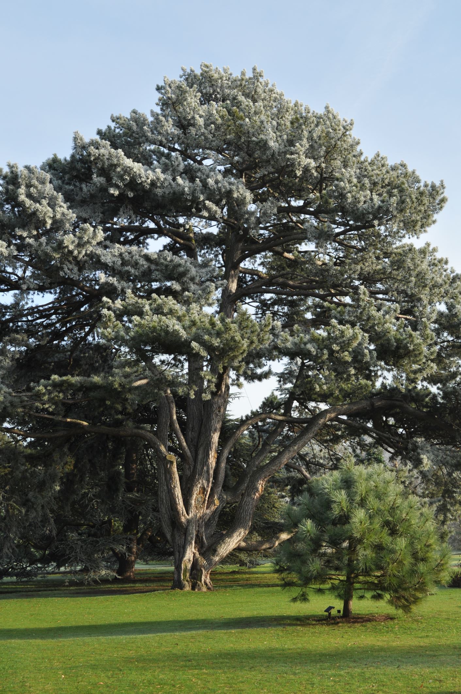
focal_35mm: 51
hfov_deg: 26.4
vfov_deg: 38.9
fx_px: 982
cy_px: 347
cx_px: 230
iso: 200
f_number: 9
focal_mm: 34
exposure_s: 1/160
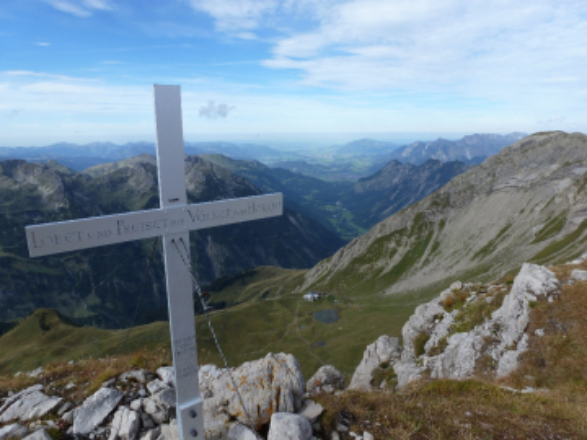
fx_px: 407
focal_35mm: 24
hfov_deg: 71.6
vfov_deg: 56.8
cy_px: 220
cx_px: 294
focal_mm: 4.3
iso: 100
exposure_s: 1/400
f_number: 4.5
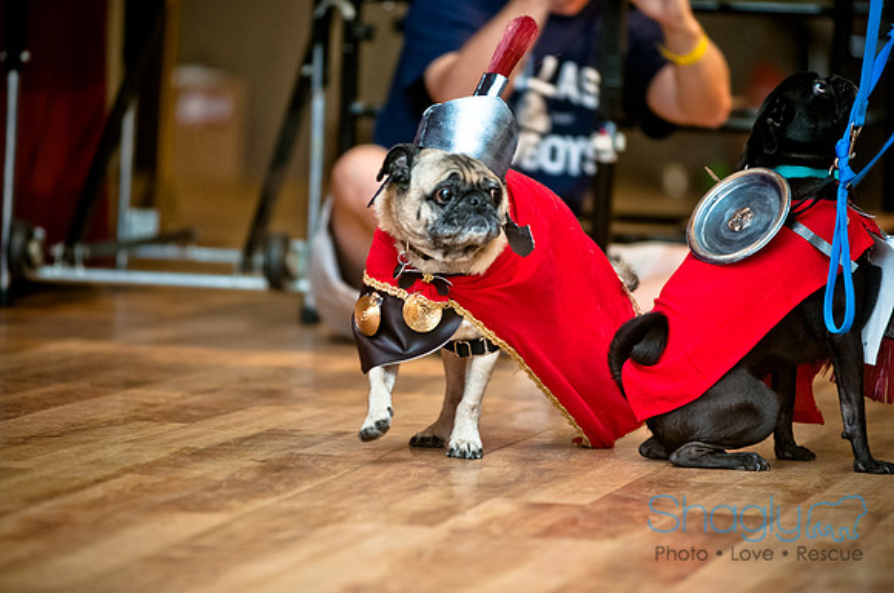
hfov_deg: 7.9
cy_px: 296
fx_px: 6510
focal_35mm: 262
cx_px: 447
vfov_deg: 5.2
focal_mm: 175
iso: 200
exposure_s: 1/200
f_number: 2.8
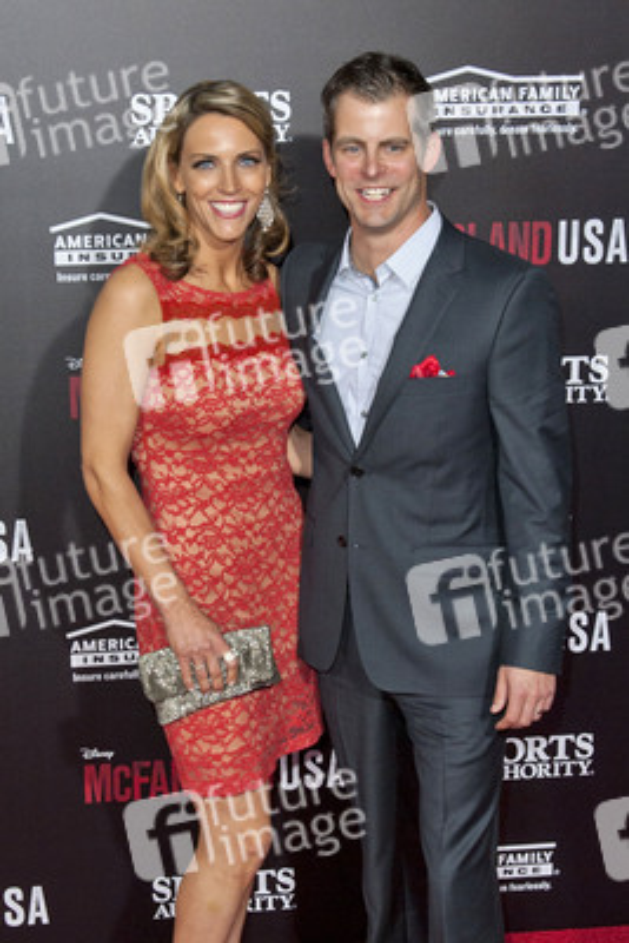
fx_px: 995
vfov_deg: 50.7
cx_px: 314
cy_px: 472
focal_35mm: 38
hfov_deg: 35.1
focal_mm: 38
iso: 400
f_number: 4.5
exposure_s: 1/400
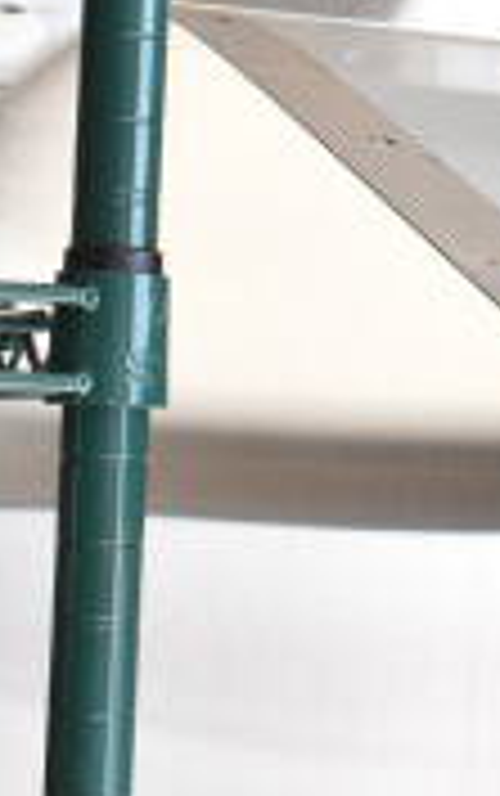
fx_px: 2866
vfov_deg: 15.8
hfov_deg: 9.2
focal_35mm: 132
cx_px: 1077
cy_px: 281
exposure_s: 1/200
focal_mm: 25
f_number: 7.1
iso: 1600
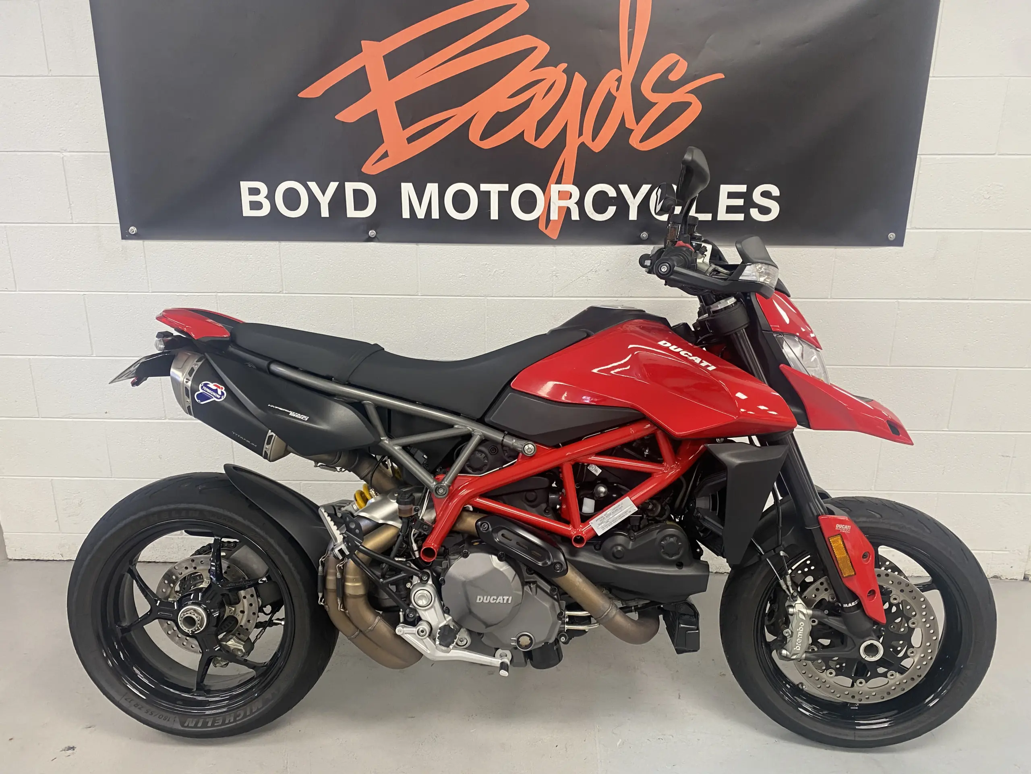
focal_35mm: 26
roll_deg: +0.0
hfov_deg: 67.3
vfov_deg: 53.1
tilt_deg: -15.6
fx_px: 774
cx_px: 516
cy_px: 387
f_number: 1.8
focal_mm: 4.25
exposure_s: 1/50
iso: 80
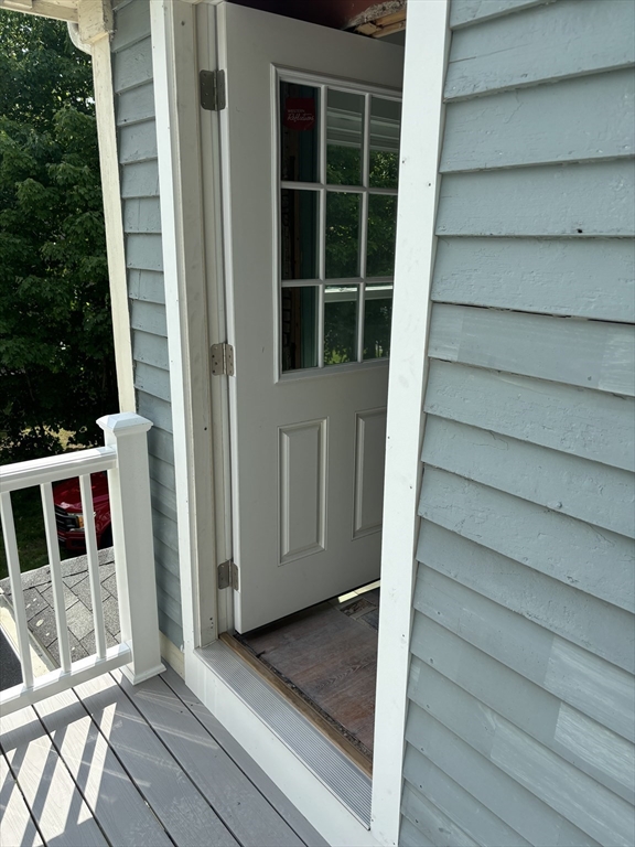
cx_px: 318
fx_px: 636
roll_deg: -1.0
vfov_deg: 67.3
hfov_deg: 53.1
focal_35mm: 26
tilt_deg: -15.4
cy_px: 424
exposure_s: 1/1499
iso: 50
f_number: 1.6
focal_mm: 5.96
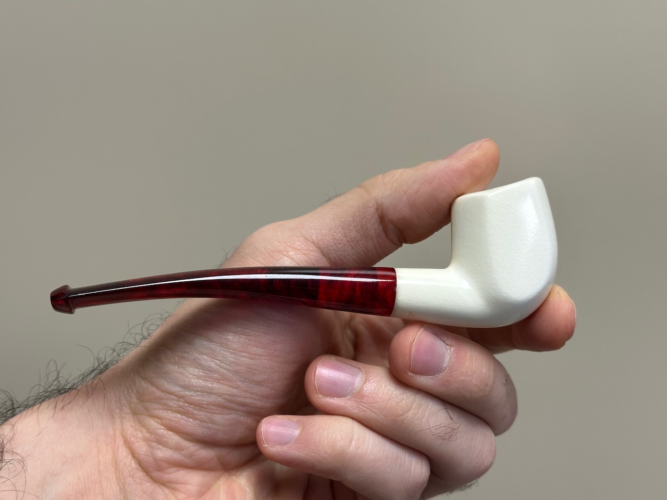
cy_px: 250
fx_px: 925
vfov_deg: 30.3
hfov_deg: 39.7
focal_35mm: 48
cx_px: 334
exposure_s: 1/100
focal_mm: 6.86
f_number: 1.78
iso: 64
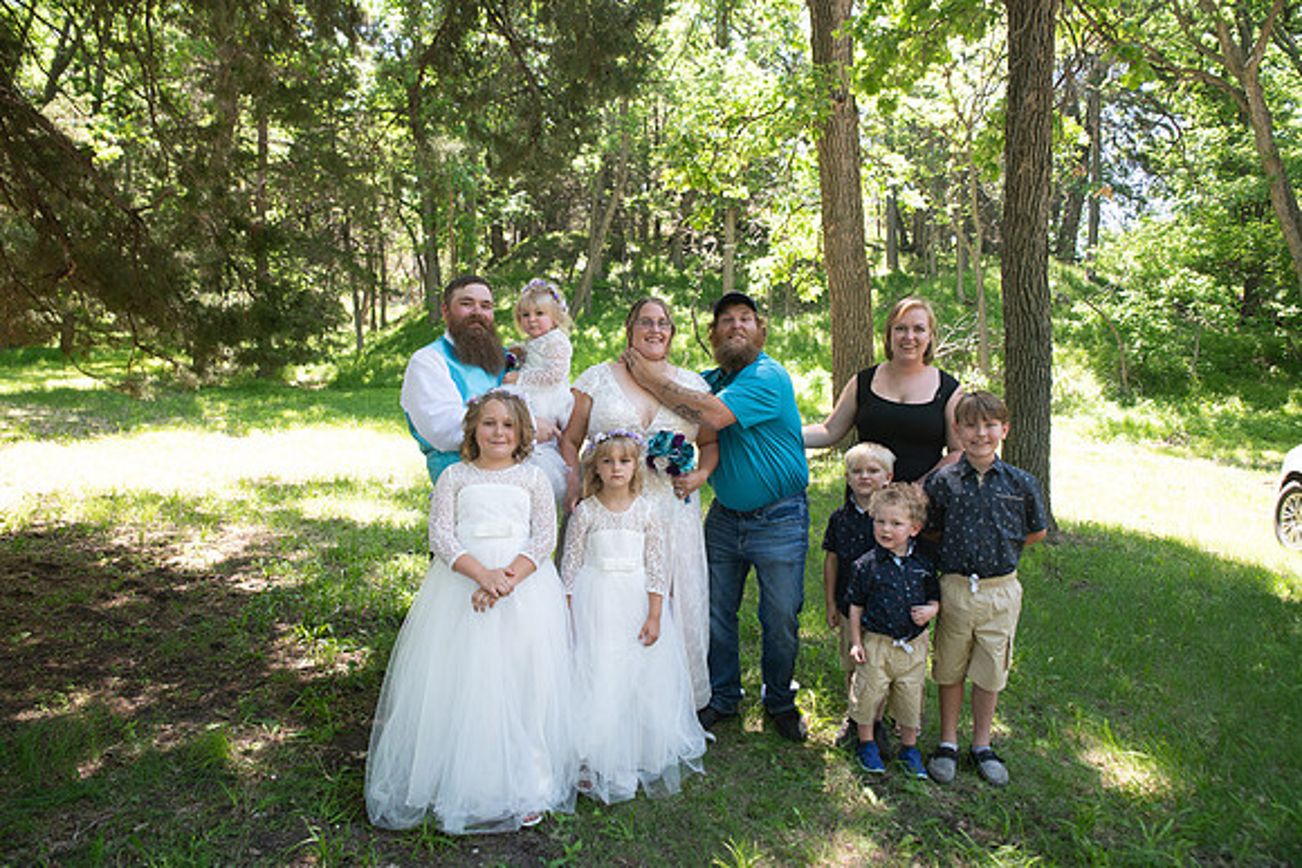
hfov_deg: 73.7
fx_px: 868
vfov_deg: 53.2
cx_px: 651
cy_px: 434
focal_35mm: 24
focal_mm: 24
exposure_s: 1/125
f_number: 5
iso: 250
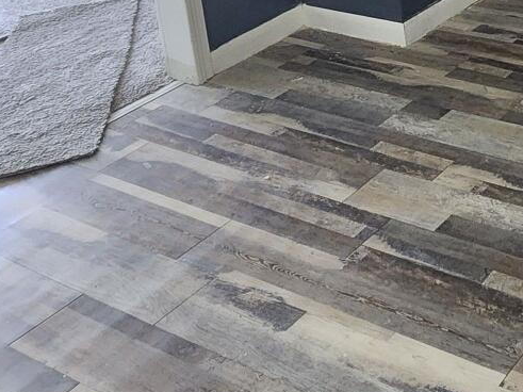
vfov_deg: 22.0
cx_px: 657
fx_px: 801
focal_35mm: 53
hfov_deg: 29.9
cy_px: -223
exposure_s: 1/40
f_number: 2.2
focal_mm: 2.2
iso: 320
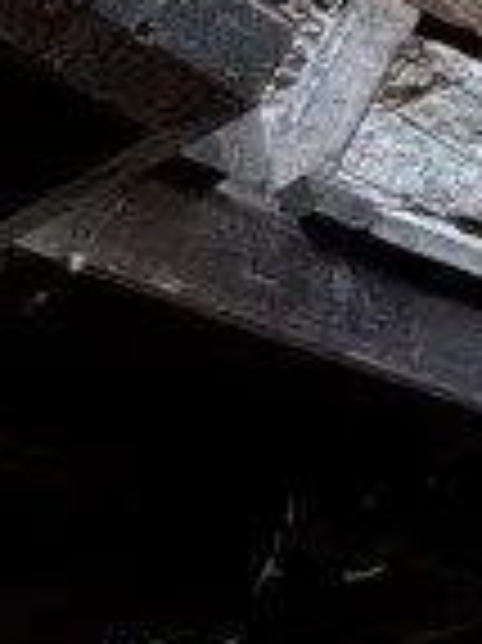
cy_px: 63
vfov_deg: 18.3
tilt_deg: +40.9
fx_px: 1971
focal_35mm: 106
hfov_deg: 9.8
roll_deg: +1.2
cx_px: 1532
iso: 100
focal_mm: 2.22
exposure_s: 1/99
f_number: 2.2
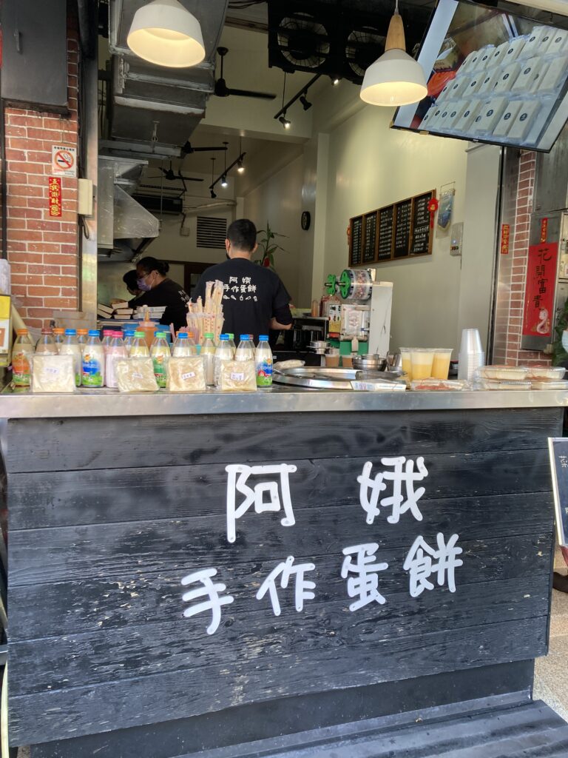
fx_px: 613
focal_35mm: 28
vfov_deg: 63.4
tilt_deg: -3.3
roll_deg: -1.2
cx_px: 284
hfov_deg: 49.7
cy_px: 379
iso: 64
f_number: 1.8
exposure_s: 1/120
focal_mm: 3.99
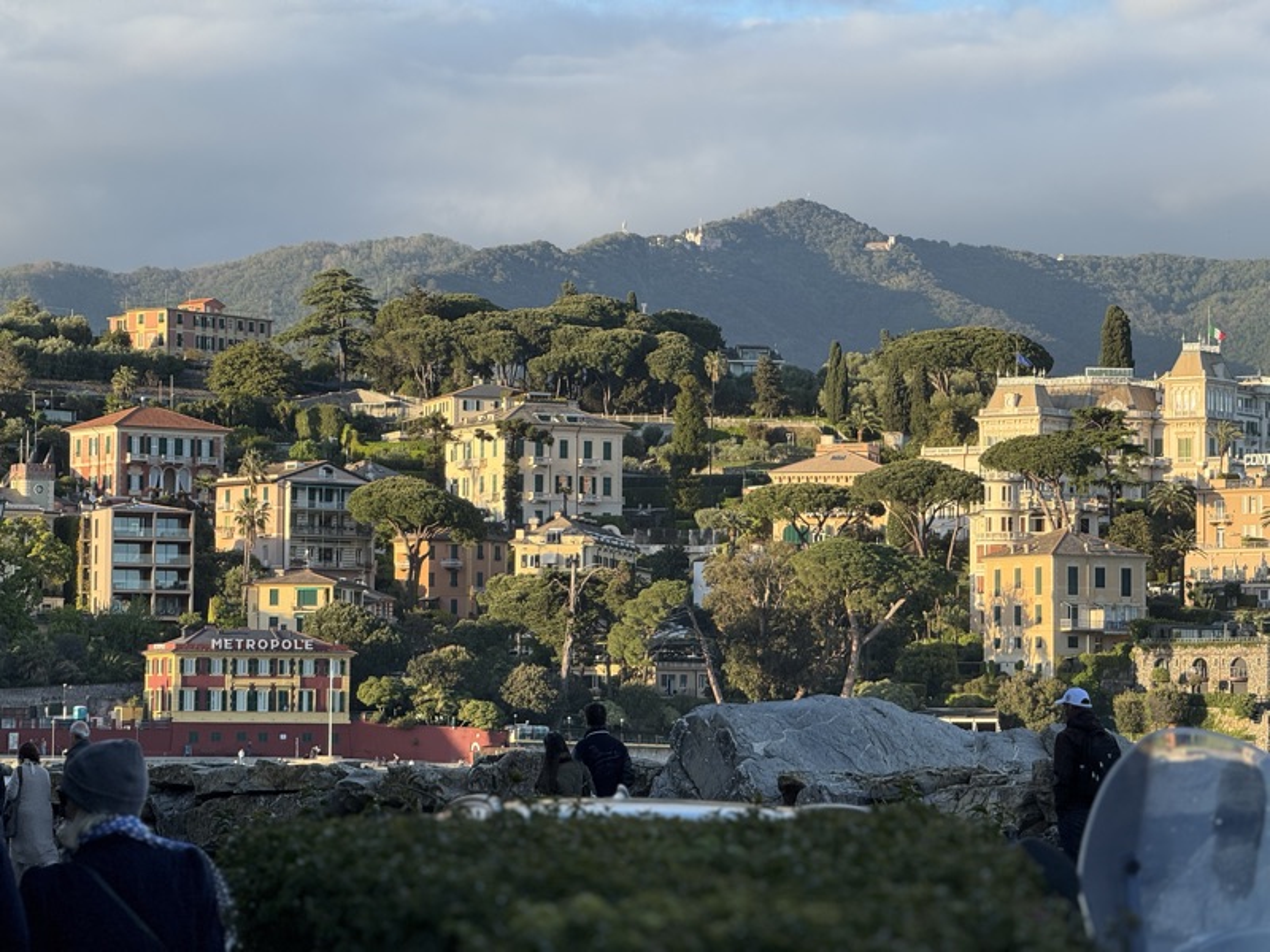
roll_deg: -0.6
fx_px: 4403
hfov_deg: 16.4
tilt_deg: +3.3
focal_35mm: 120
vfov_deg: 12.3
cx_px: 635
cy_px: 476
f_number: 2.8
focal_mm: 15.66
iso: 50
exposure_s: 1/361
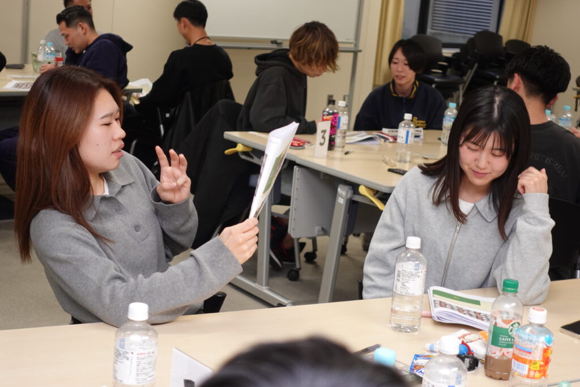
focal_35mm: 70
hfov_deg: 28.8
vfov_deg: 19.5
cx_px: 290
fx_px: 1128
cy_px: 194
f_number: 2.8
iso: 400
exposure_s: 1/80
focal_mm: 25.7
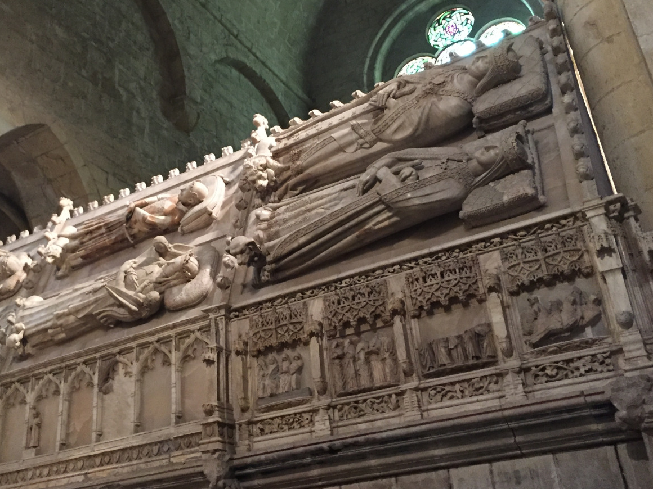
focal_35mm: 40
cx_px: 245
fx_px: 755
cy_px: 210
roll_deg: +1.1
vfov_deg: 35.9
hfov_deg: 46.4
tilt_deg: +29.2
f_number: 2.2
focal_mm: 4.15
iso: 320
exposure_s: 1/17
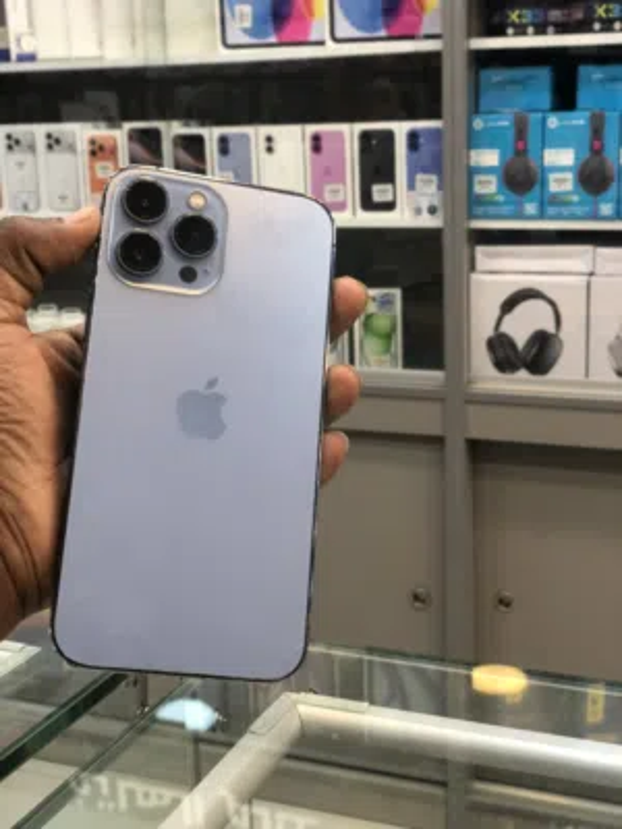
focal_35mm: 52
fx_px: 1246
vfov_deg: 36.8
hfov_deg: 28.0
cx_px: 311
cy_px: 414
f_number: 2.4
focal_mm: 6
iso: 32
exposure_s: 1/50
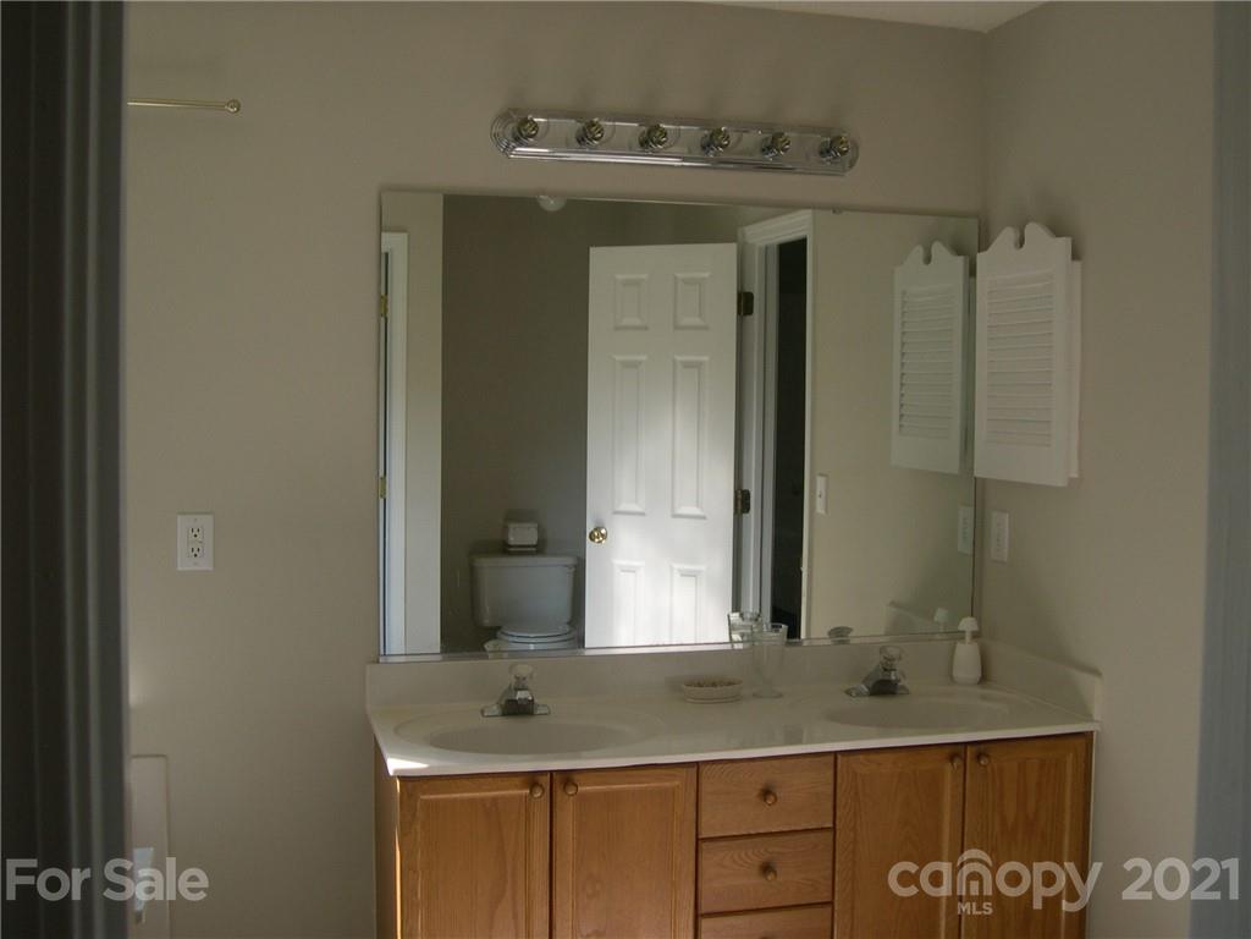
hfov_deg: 49.0
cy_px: 470
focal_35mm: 38
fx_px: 1373
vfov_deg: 37.7
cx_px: 626
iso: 100
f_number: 2.8
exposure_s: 1/112
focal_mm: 8
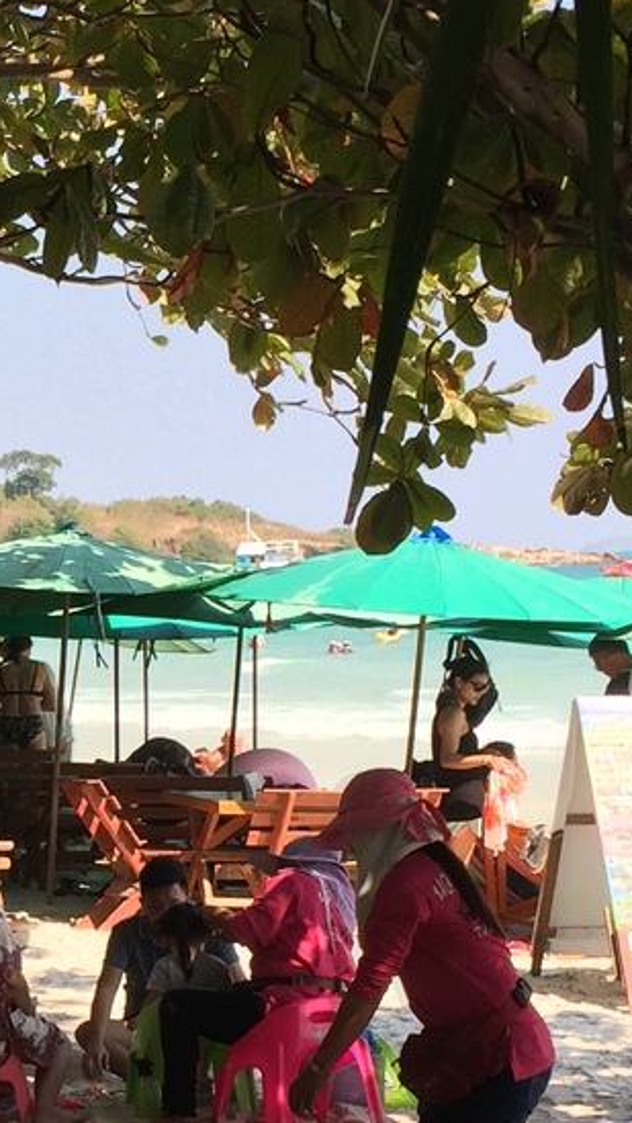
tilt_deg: -3.9
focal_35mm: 92
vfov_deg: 23.0
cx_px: -237
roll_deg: +0.7
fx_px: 2740
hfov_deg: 12.7
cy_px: 779
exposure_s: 1/719
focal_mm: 4.15
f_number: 2.2
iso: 32
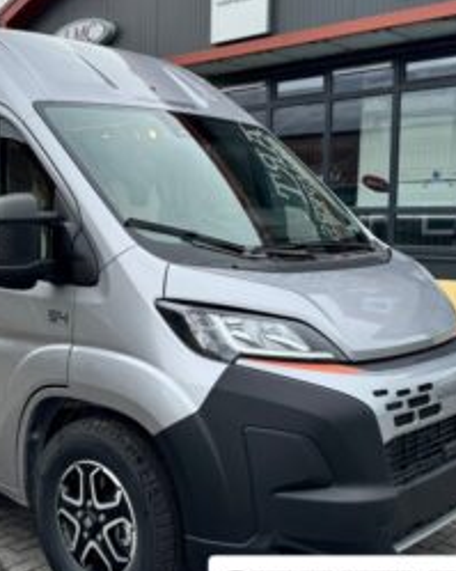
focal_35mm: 47
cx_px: 124
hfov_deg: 31.6
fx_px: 793
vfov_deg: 39.5
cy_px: 263
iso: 80
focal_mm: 6.76
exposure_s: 1/1456
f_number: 1.78
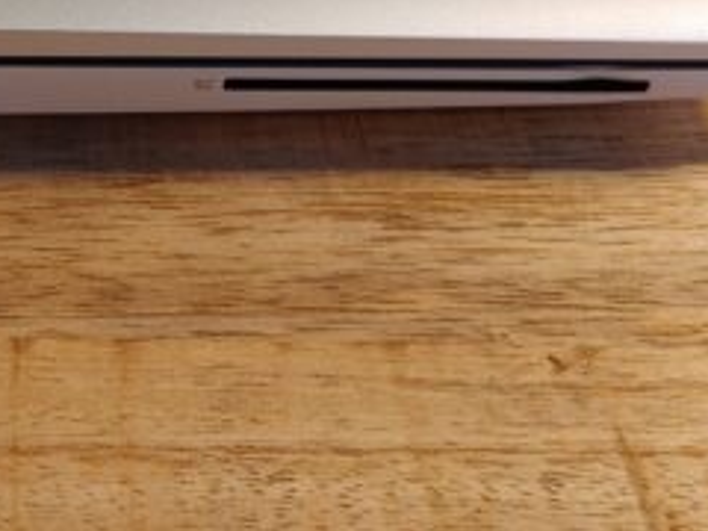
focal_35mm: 65
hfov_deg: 28.0
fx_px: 1329
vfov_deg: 21.9
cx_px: -3
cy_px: 24
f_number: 1.8
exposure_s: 1/100
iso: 350
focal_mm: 4.81
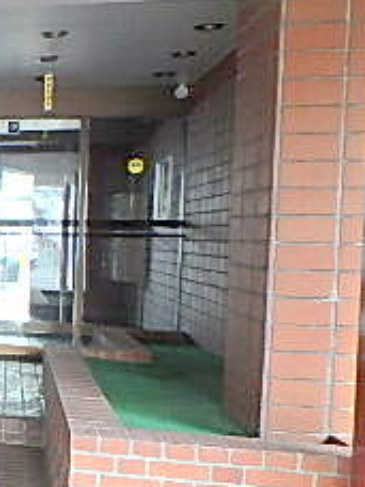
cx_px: -267
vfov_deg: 32.6
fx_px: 829
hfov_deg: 19.5
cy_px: 286
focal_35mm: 59
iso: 320
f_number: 3.5
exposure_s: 1/30
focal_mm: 3.7
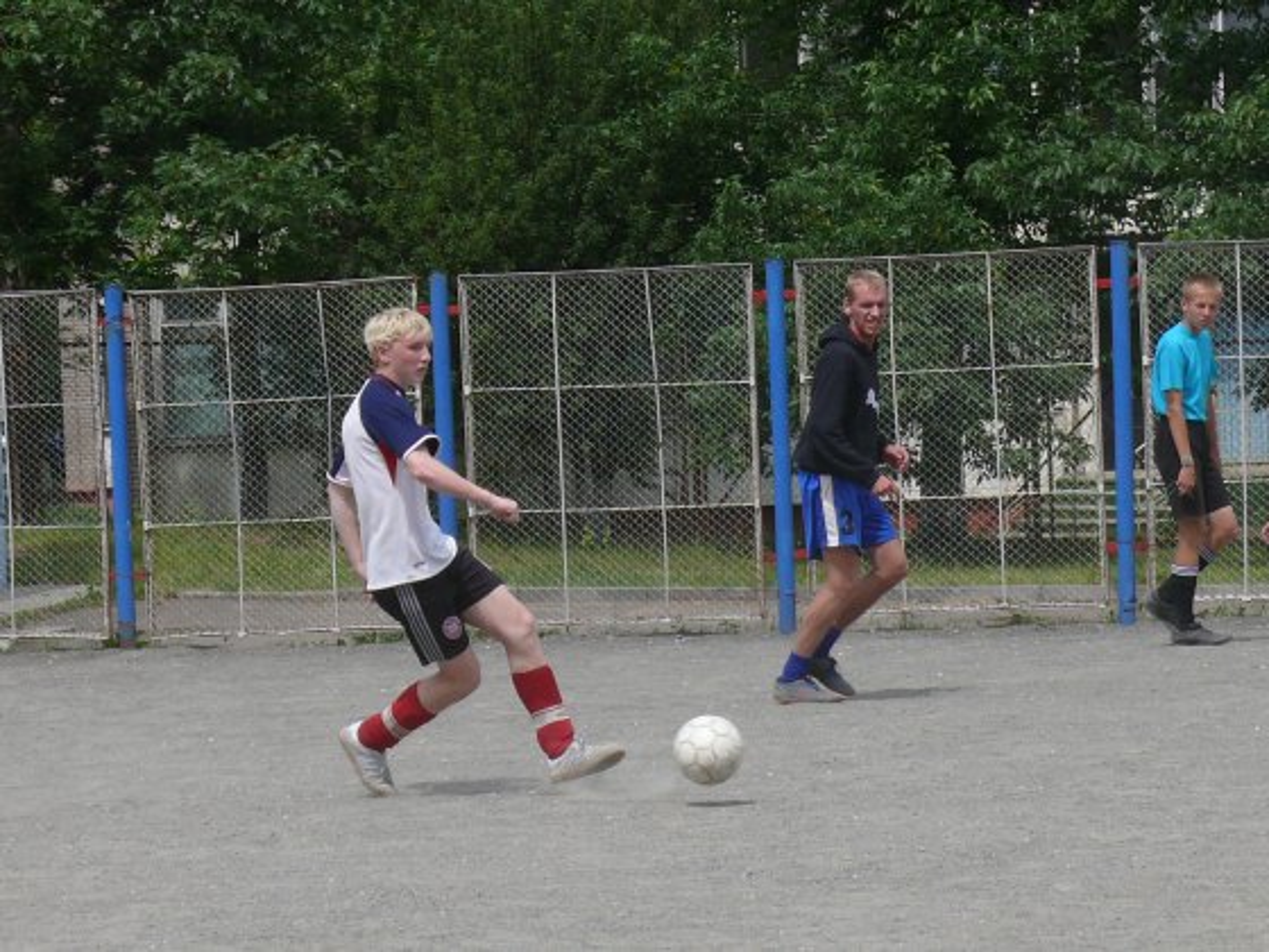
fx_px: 6452
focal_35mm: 176
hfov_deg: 11.2
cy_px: 476
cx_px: 634
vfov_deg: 8.4
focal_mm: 20.9
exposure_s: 1/500
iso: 100
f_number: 6.3
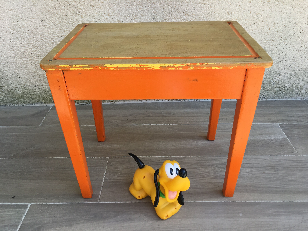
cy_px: 116
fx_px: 258
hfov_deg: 61.7
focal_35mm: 29
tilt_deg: -31.2
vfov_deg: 48.2
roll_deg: +1.2
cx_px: 154
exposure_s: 1/155
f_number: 2.2
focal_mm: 4.15
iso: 25
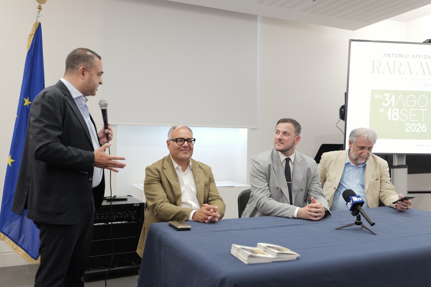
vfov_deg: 41.1
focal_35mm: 32
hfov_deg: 58.7
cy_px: 144
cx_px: 216
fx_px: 383
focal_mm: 32
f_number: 2.8
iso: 3200
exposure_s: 1/200
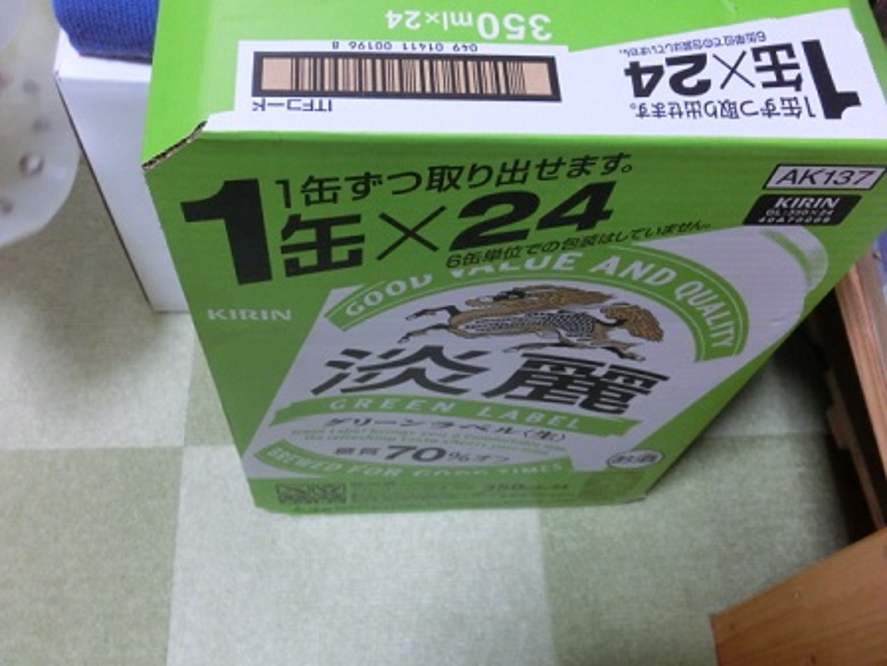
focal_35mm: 35
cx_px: 444
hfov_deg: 52.6
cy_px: 333
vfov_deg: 40.7
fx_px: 897
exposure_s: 1/60
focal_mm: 6.1
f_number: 3.2
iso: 800
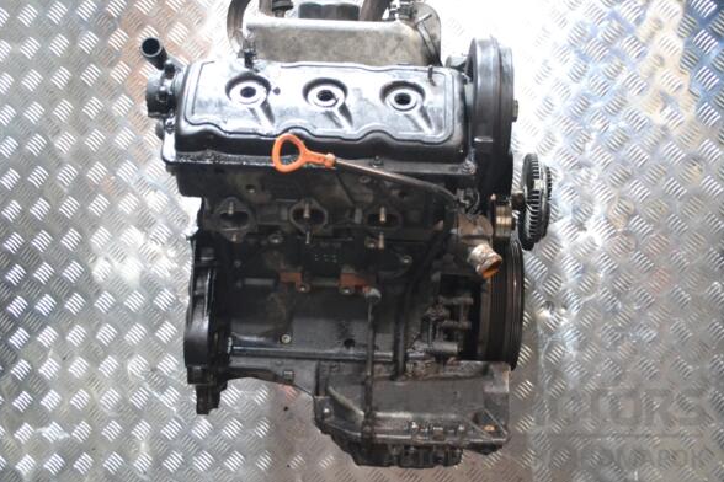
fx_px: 985
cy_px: 243
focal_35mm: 49
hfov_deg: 40.3
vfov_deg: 27.5
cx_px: 360
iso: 3200
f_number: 4.8
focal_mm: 32
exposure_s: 1/15
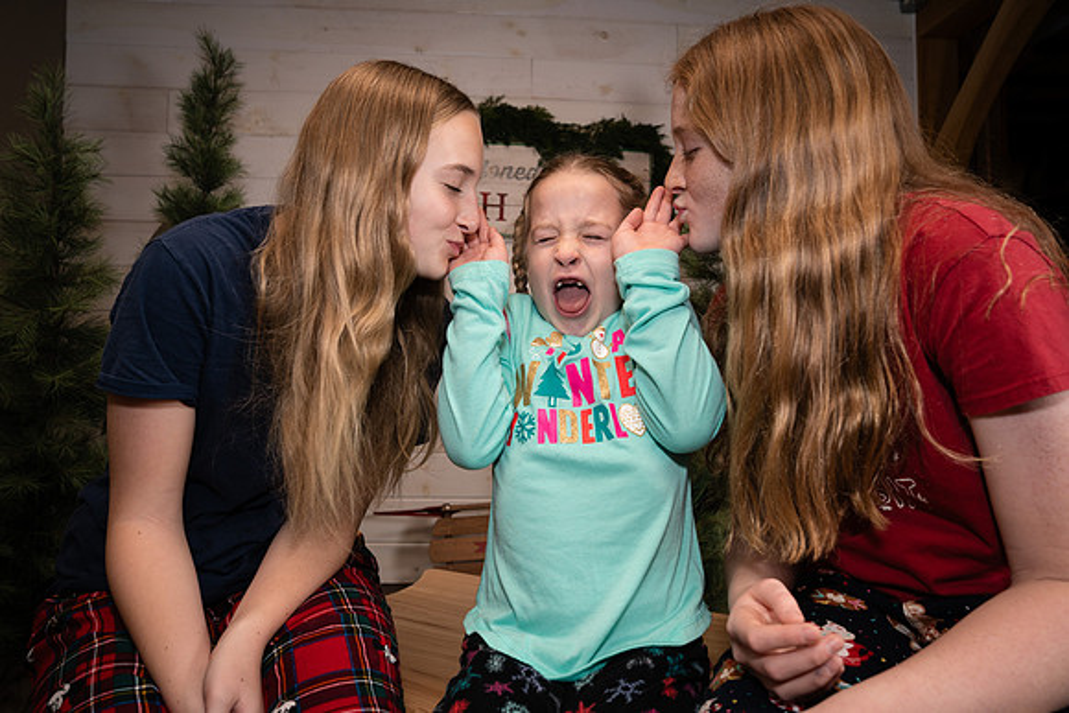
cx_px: 534
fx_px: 713
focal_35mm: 24
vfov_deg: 53.2
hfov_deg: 73.7
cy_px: 356
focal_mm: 24
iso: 320
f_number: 5
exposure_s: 1/250
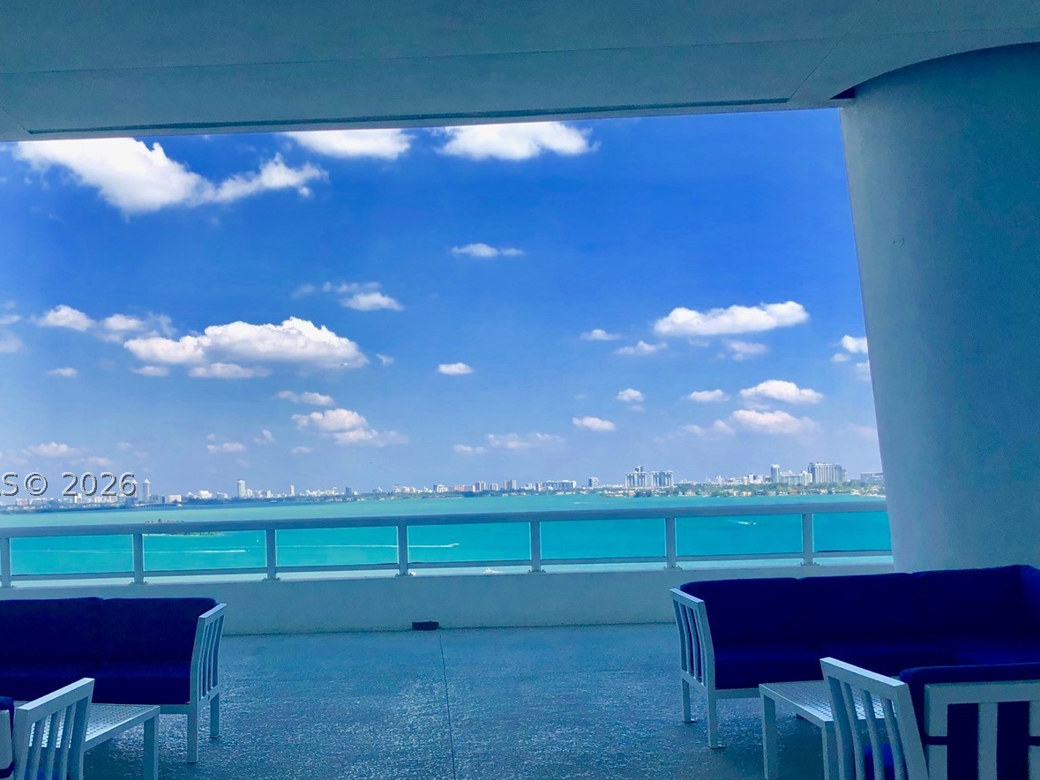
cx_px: 406
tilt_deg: +0.8
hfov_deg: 48.6
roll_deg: +1.3
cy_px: 484
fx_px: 1142
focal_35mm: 38
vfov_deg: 37.5
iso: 20
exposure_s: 1/1799
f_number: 1.8
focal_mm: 4
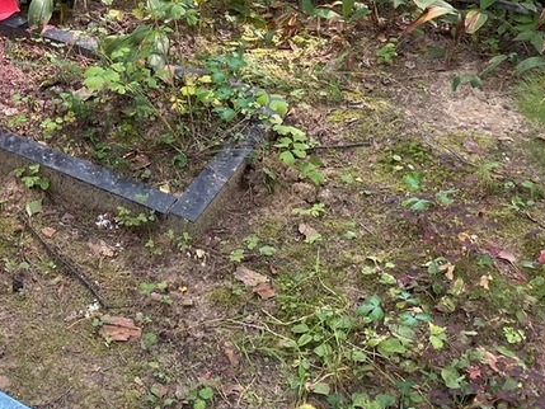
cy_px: -61
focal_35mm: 62
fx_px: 976
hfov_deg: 30.1
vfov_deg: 22.1
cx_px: 71
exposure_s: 1/122
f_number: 1.8
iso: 64
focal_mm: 4.25
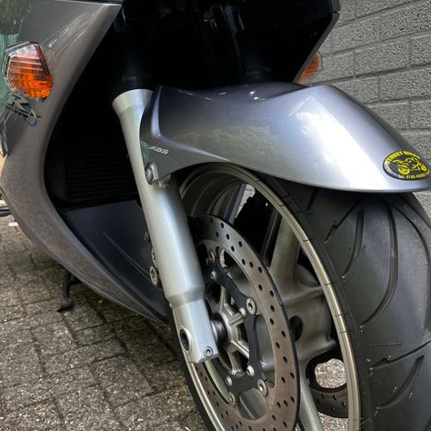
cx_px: 170
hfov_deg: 52.1
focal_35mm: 31
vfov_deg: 52.5
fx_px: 437
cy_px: 216
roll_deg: +3.5
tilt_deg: -12.3
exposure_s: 1/140
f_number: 1.6
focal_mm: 5.1
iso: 32
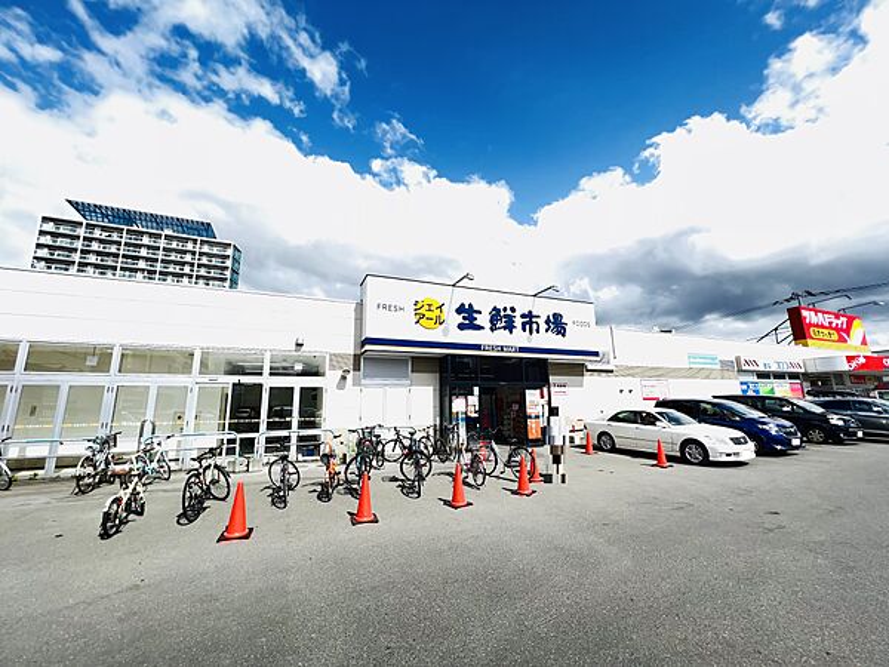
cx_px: 444
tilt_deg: +12.2
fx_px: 334
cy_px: 334
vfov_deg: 89.9
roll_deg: +0.6
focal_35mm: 13
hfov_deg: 106.2
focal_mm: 1.57
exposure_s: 1/319
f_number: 1.8
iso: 32
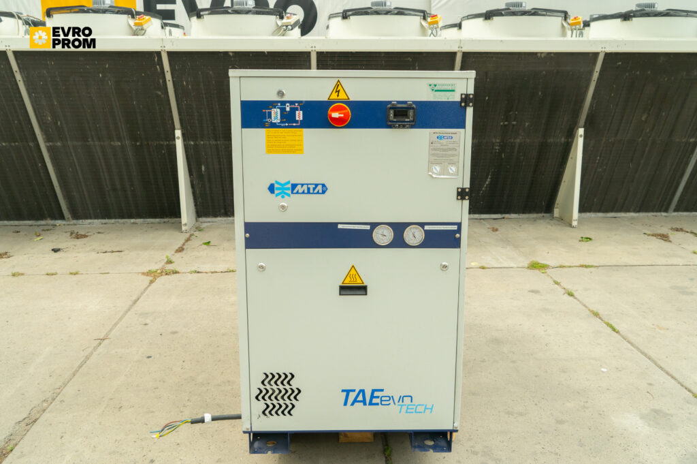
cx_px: 348
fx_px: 619
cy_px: 232
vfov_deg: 41.1
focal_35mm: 32
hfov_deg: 58.8
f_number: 7.1
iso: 800
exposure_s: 1/320
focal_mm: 32
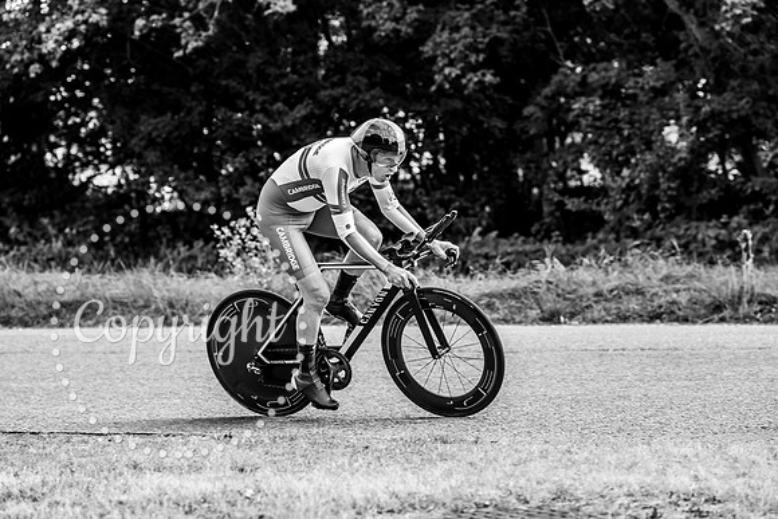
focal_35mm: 126
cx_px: 389
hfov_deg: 16.3
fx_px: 2724
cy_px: 260
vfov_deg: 10.9
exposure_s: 1/1000
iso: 125
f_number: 4
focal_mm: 126
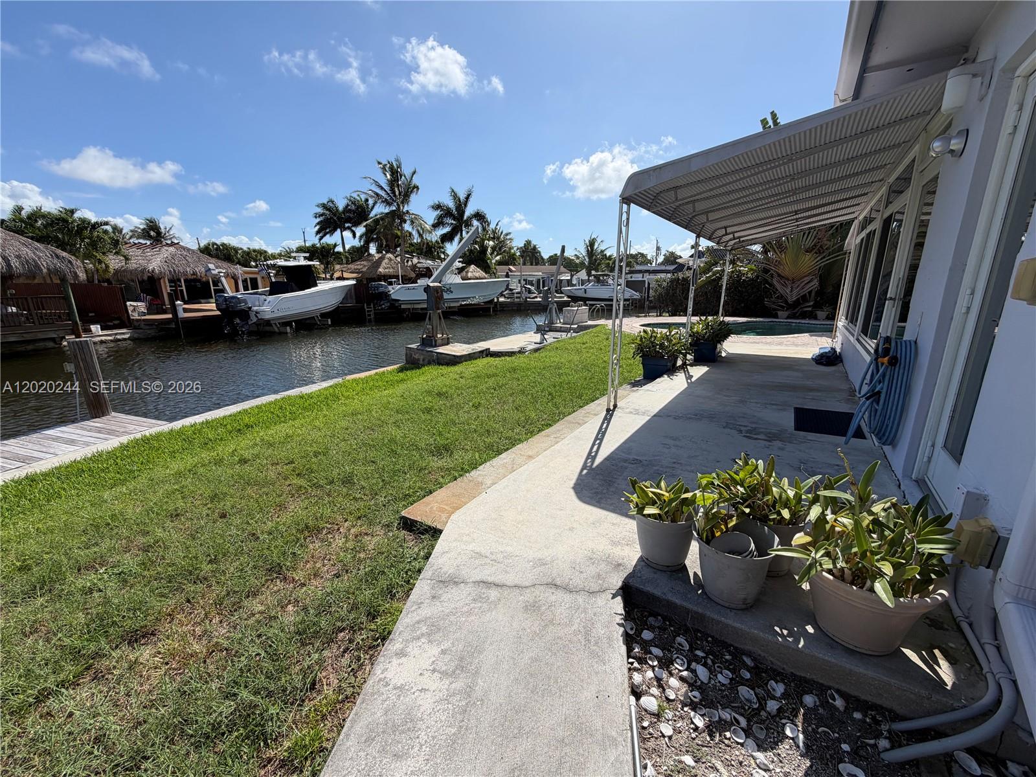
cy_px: 388
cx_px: 518
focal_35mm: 14
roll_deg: +1.4
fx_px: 419
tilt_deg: -13.8
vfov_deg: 85.7
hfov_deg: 102.1
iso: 20
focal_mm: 2.22
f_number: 2.2
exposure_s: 1/1017
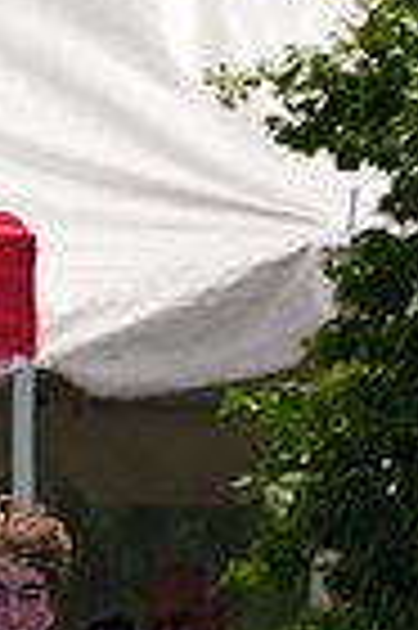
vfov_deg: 0.8
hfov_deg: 0.6
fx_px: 43507
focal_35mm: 2492
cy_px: 731
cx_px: -751
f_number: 6.3
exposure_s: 1/3200
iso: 500
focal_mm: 600
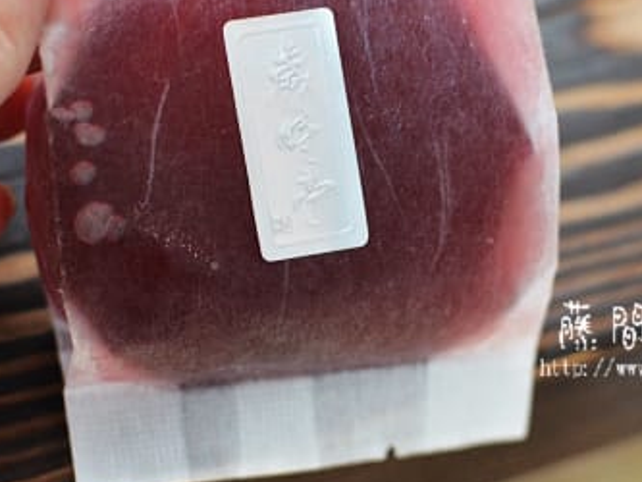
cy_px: 158
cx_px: 304
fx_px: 1779
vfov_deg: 15.4
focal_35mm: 96
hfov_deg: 20.4
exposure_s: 1/40
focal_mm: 35
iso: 1250
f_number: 3.2
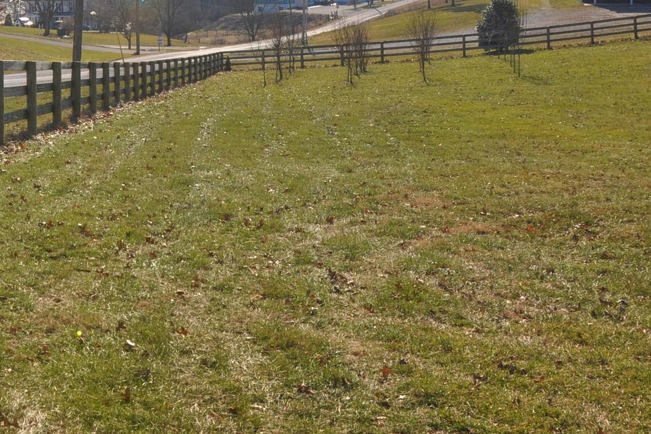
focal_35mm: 57
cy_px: 72
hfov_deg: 34.0
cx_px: 127
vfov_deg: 23.3
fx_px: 1031
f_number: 10
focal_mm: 18
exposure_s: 1/400
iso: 200
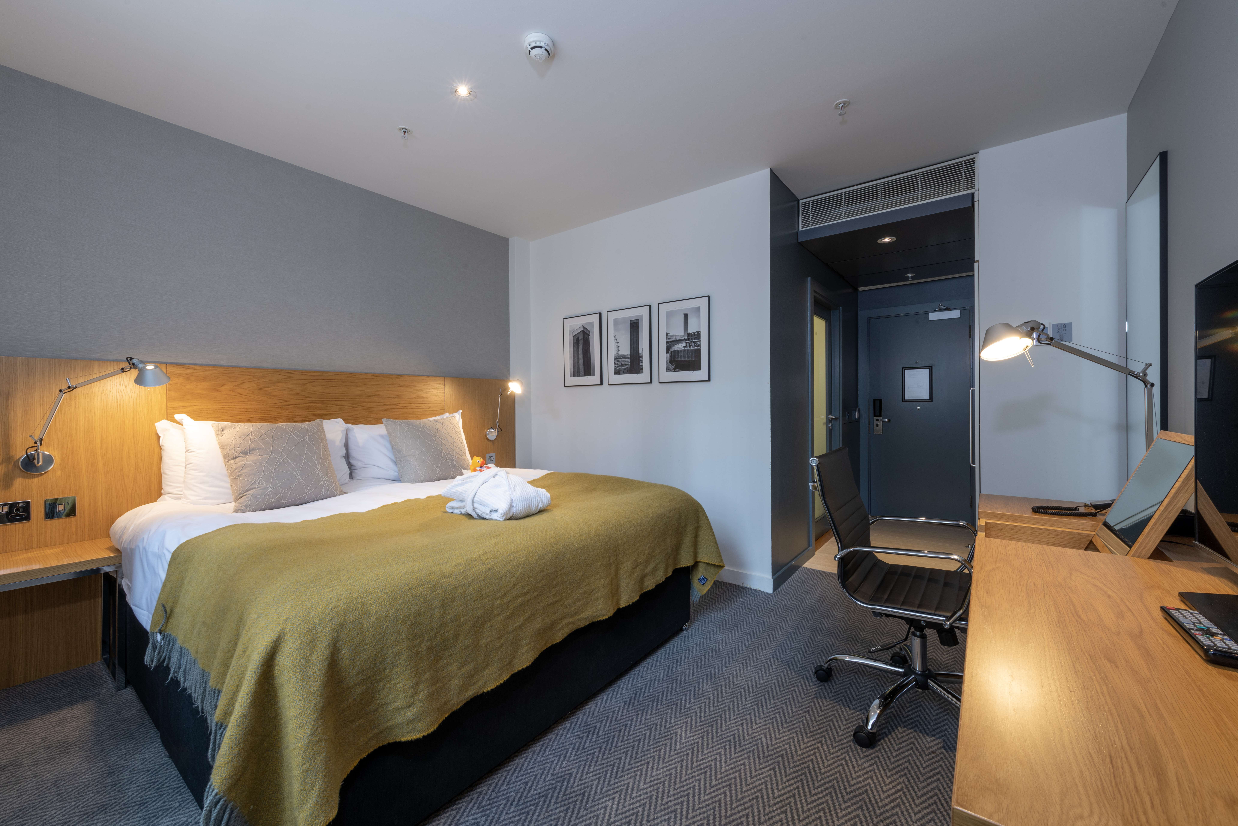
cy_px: 413
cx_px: 619
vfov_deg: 81.2
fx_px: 481
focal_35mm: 14
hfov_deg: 104.3
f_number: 16
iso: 100
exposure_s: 1.6
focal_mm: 14
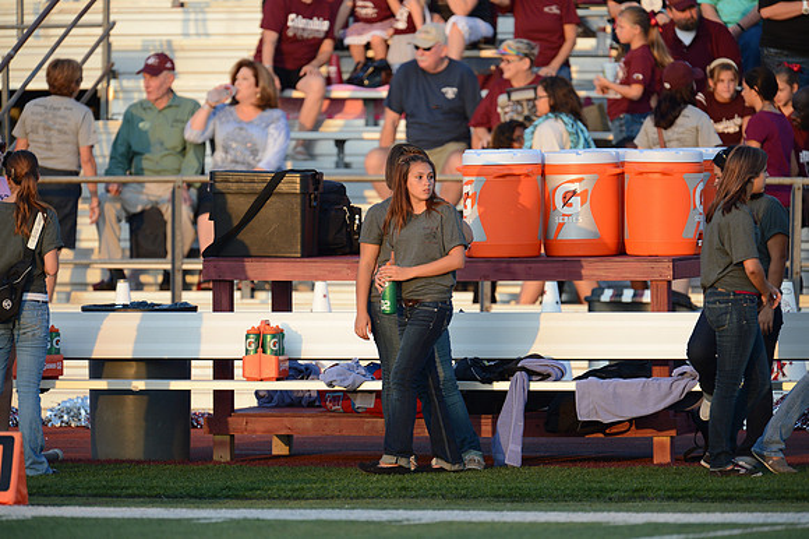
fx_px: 12352
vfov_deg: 2.5
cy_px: 270
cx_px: 404
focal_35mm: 550
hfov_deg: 3.8
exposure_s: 1/1000
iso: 800
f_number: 4
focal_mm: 550
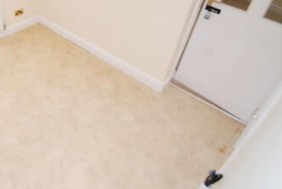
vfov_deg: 41.3
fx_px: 235
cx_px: 38
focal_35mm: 30
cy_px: 30
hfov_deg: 55.2
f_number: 3.5
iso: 200
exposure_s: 1/30
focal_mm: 10
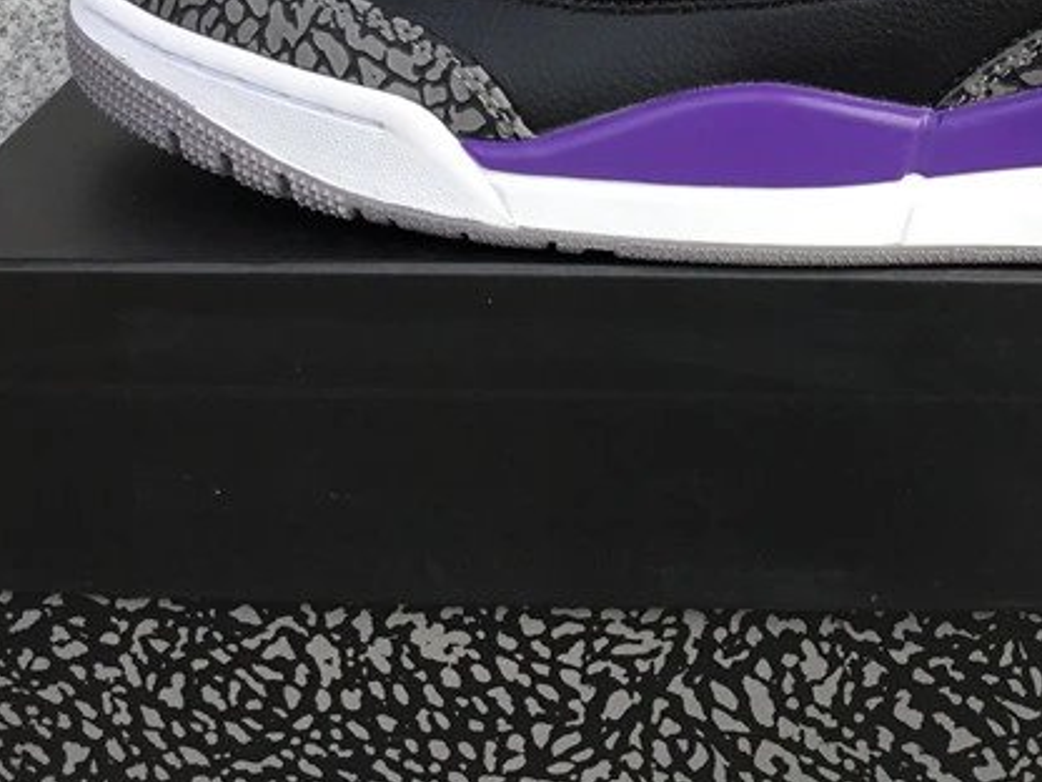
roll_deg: -1.0
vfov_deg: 21.3
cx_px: 819
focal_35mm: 67
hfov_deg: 28.4
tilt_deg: -16.4
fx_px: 2017
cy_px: 31
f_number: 2.4
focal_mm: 3.3
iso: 25
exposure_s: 1/233
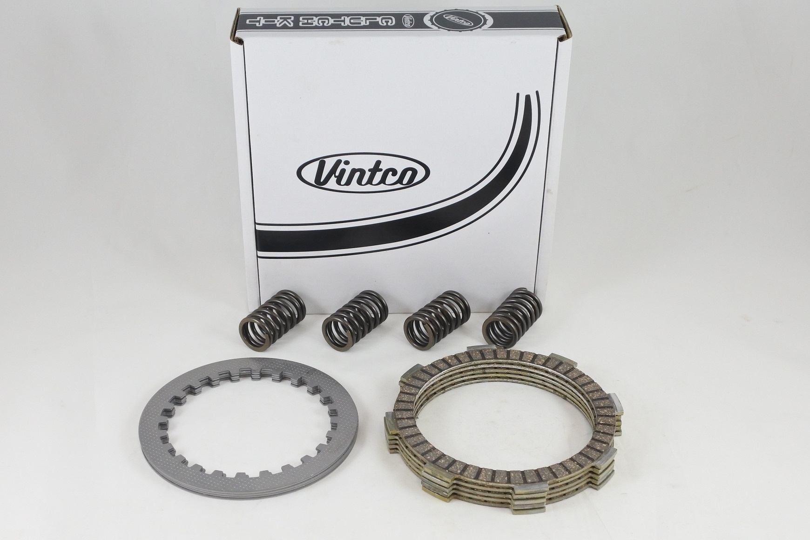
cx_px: 405
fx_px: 877
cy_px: 270
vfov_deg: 34.2
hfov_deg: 49.6
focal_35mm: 39
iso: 560
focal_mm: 14.7
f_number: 4.2
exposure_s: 1/125
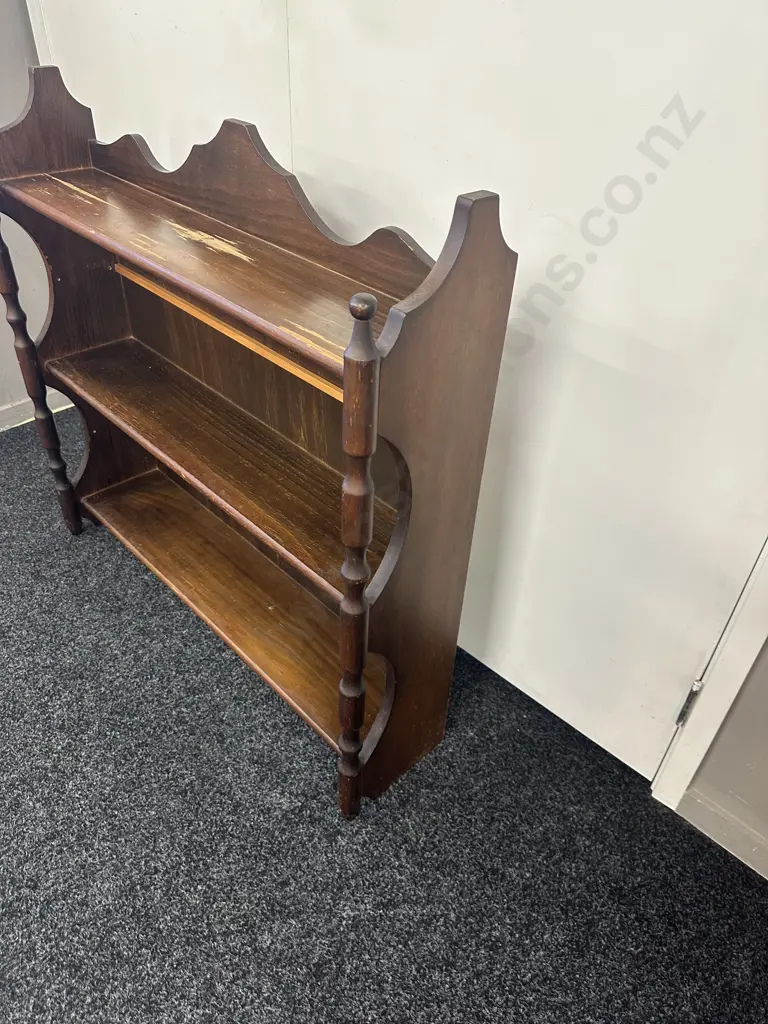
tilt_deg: -37.2
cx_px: 384
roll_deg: -0.9
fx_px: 710
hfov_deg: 56.8
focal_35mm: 24
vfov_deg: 71.6
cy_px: 512
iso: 200
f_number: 1.78
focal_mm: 6.86
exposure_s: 1/50
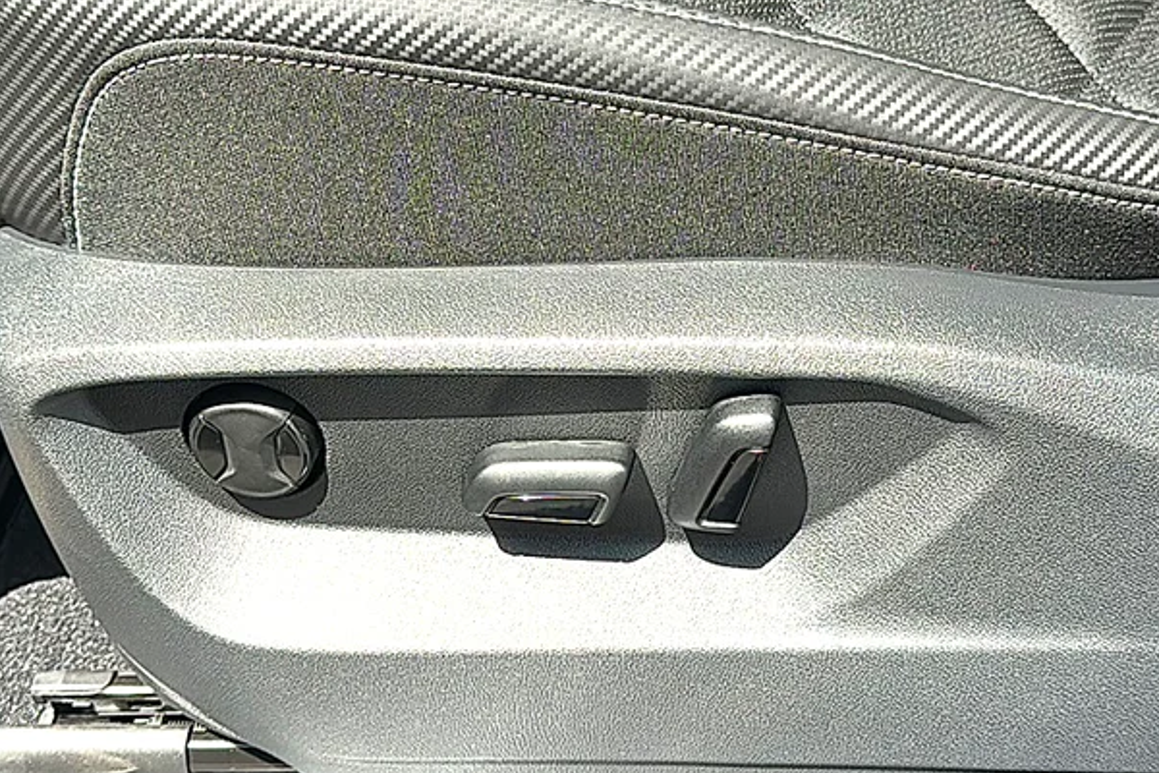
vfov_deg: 26.5
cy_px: 428
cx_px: 581
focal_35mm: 51
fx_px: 1642
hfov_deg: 38.9
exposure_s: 1/1042
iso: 80
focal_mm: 6.86
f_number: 1.78
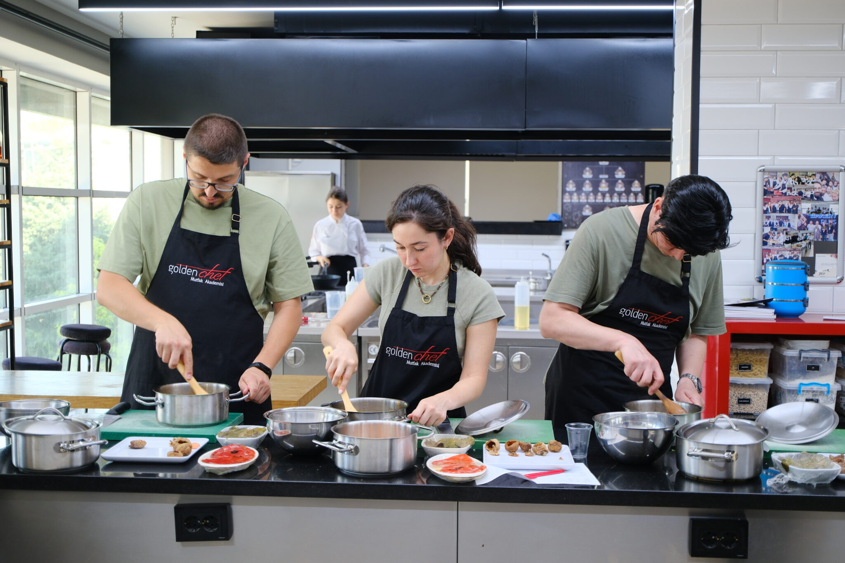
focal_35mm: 45
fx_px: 1056
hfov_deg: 43.6
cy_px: 282
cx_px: 422
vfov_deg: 29.9
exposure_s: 1/40
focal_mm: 30
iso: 320
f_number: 2.8
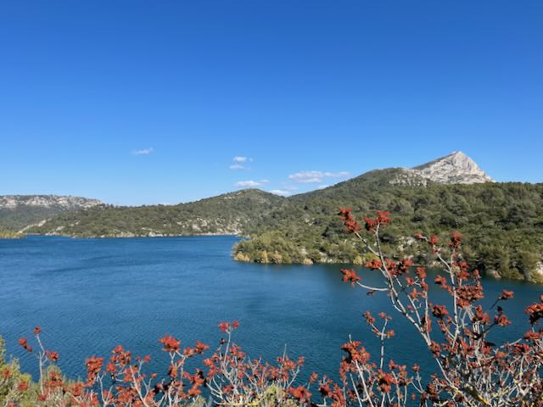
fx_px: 408
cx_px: 272
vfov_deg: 53.1
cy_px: 204
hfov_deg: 67.3
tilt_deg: +2.5
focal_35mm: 26
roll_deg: +1.8
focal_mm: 5.1
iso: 50
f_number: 1.6
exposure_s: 1/3745
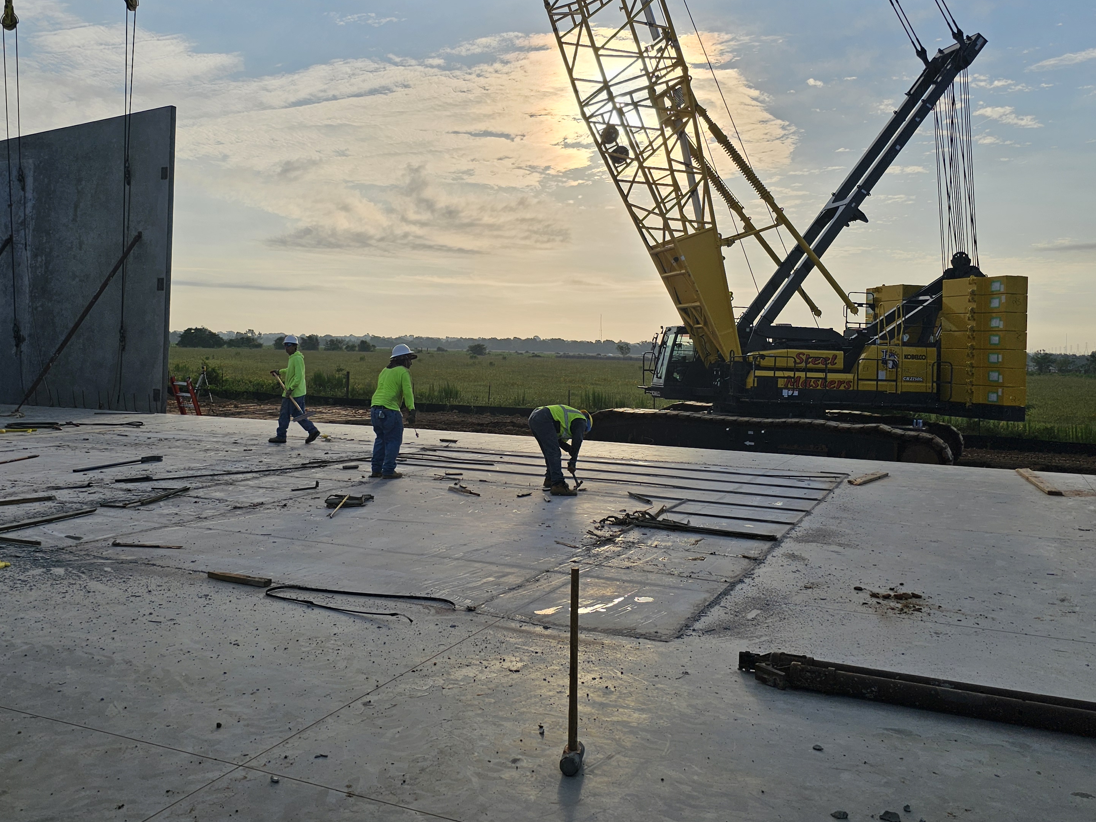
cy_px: 329
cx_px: 481
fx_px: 1013
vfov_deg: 43.9
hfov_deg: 56.7
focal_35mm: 32
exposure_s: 1/1809
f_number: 1.7
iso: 10
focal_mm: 6.3
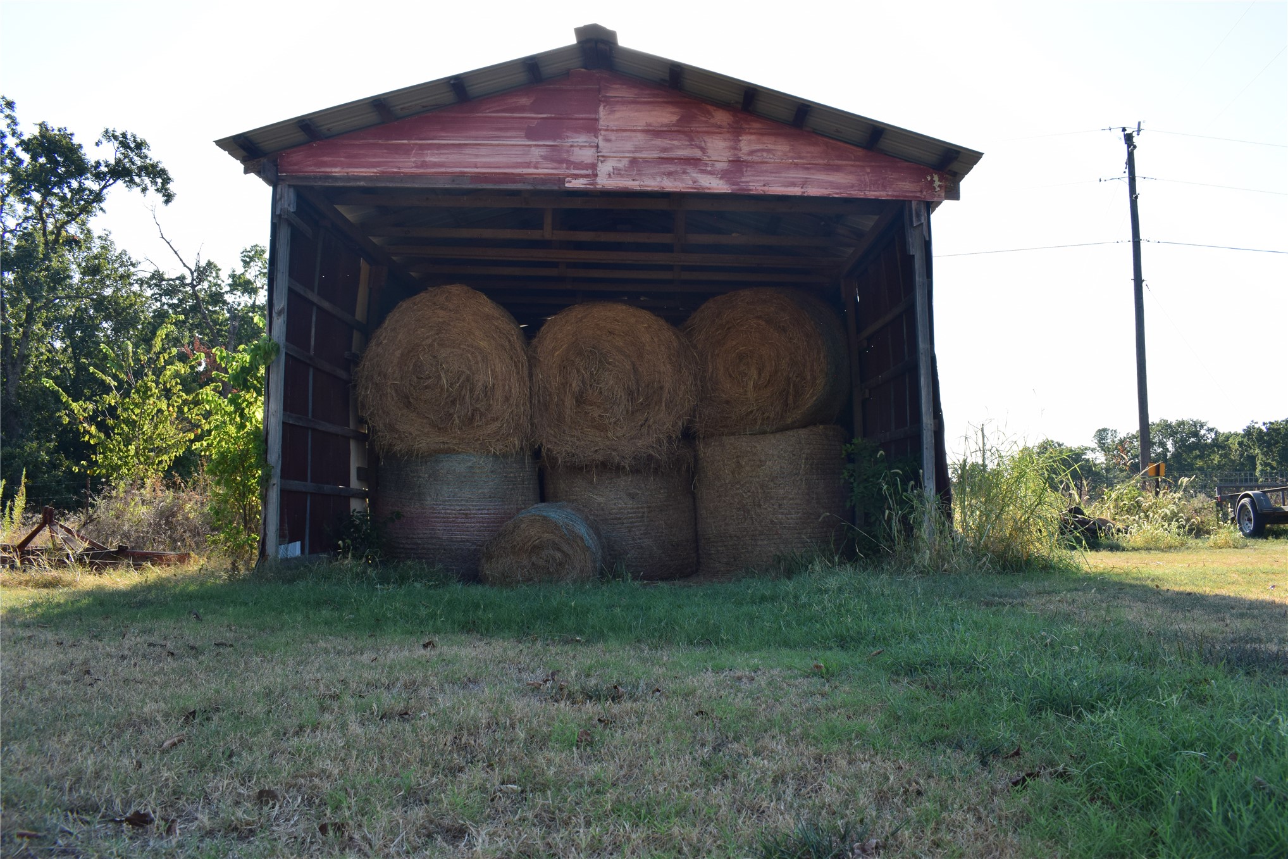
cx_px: 644
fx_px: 966
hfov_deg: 67.4
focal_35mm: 27
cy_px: 430
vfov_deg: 47.9
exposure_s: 1/250
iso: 400
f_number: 10
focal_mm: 18
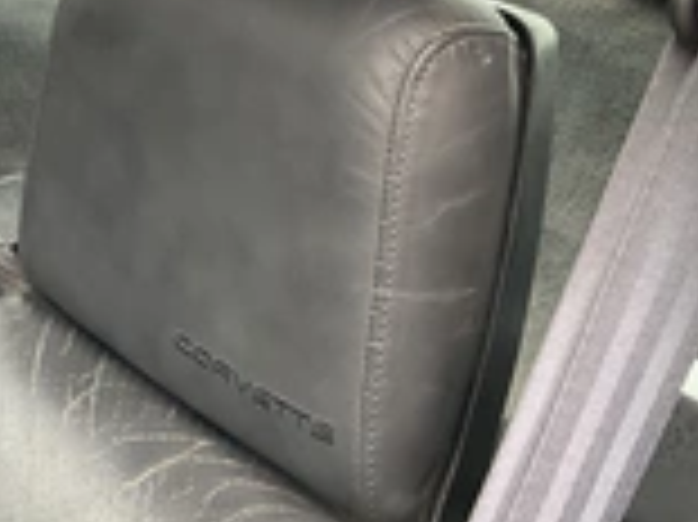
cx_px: -86
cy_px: 207
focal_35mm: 75
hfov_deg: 24.2
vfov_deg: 19.6
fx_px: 1511
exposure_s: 1/119
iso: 64
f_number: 1.8
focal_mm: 3
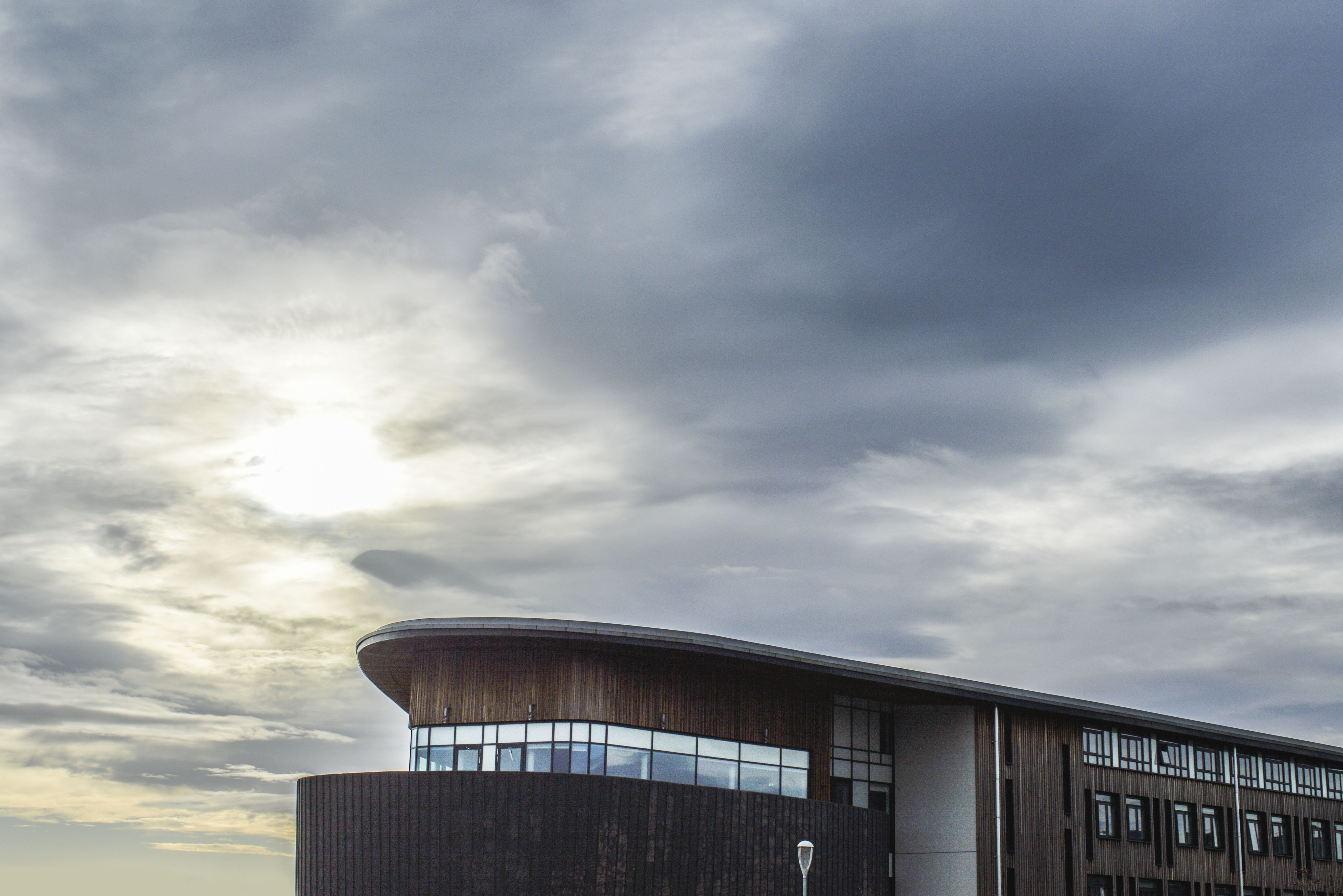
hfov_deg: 41.1
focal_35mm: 48
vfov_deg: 28.1
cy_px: 458
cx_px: 671
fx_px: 1791
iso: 100
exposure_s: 1/640
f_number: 13
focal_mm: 30
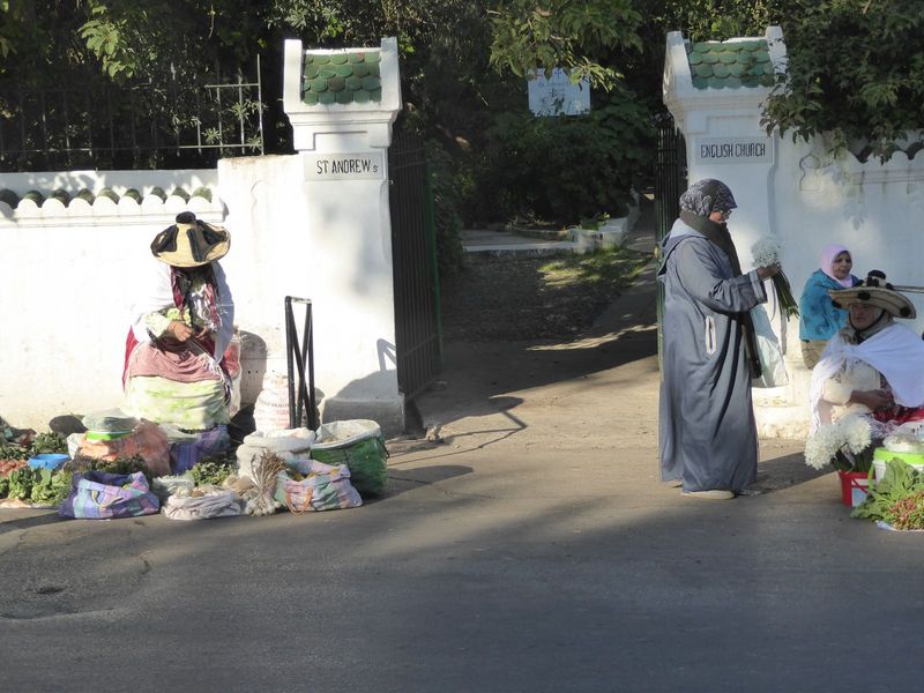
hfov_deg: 32.2
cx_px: 462
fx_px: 1602
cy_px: 346
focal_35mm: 60
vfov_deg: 24.4
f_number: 4.2
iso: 160
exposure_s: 1/500
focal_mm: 10.3
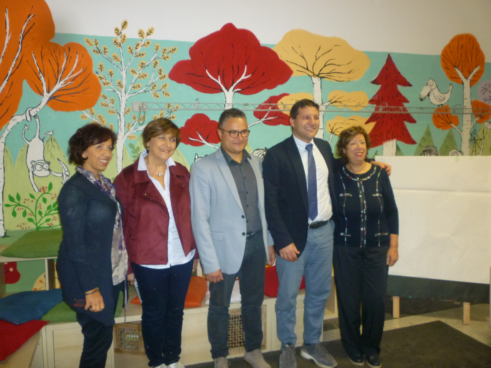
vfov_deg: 48.2
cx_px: 246
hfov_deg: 61.7
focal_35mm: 29
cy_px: 184
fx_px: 411
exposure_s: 1/30
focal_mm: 5.2
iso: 320
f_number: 3.3
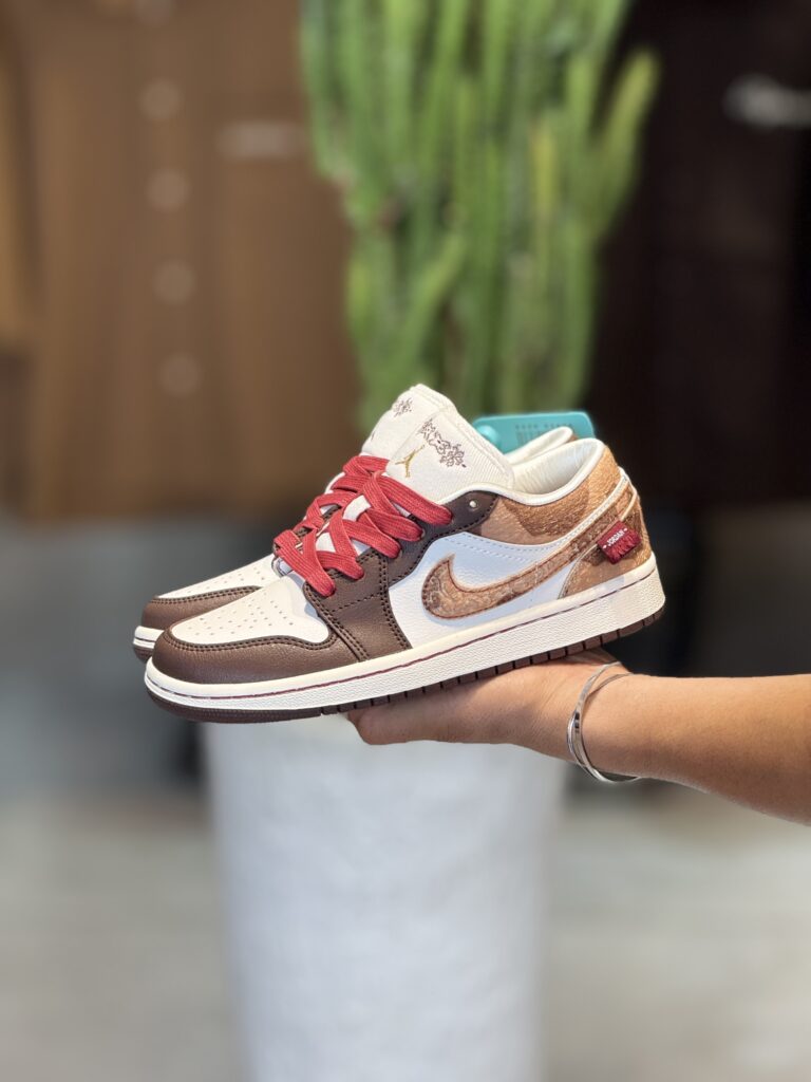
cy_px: 541
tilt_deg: -14.9
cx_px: 406
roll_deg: -0.4
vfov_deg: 16.4
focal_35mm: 120
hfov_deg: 12.3
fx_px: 3749
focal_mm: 15.66
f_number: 2.8
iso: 80
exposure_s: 1/100
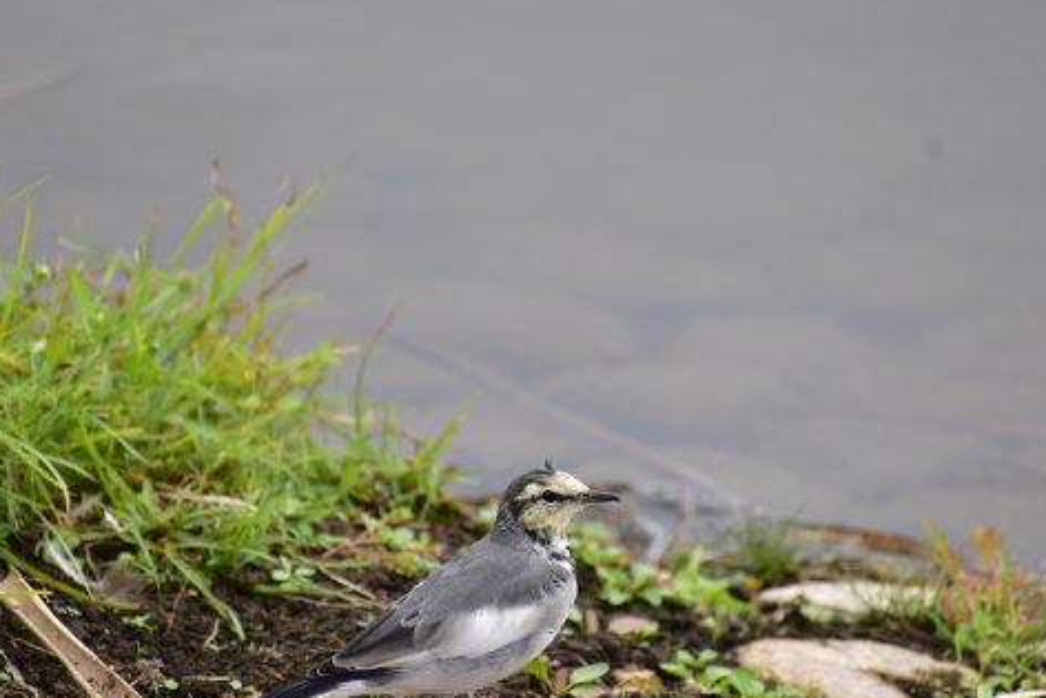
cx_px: 527
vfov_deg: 2.4
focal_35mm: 583
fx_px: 16944
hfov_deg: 3.5
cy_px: 403
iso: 100
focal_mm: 300
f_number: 6.3
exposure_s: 1/200
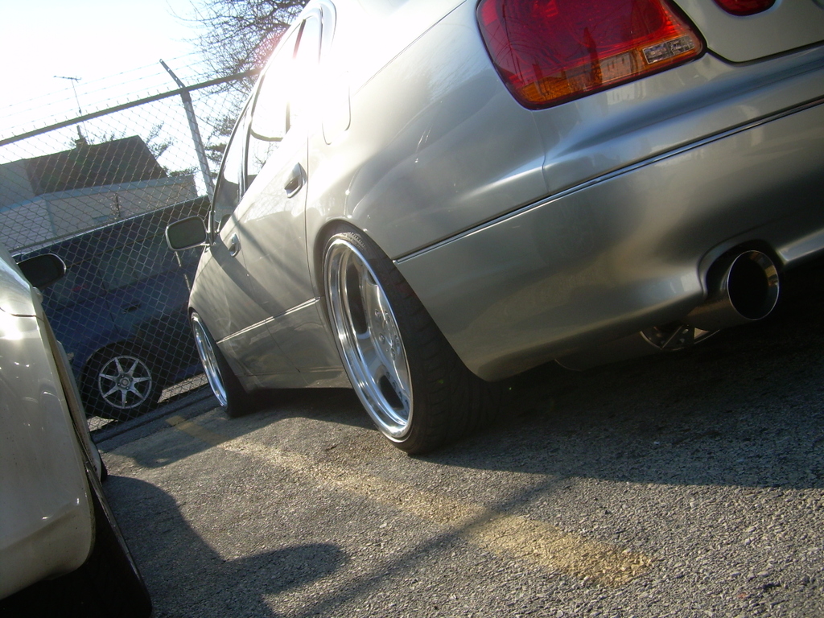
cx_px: 412
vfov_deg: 37.7
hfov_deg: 49.0
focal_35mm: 38
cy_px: 309
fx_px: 905
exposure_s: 1/648
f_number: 2.8
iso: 50
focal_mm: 6.3
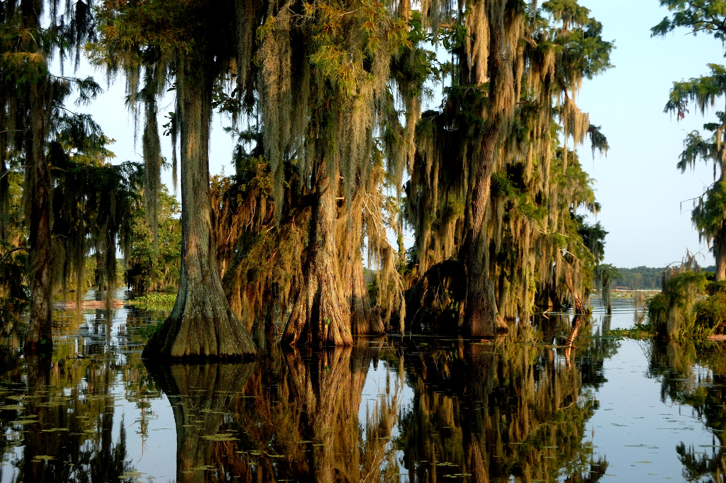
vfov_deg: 23.7
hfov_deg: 35.1
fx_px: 1148
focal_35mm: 57
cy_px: 242
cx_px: 363
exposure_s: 1/250
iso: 200
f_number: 8
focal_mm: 38
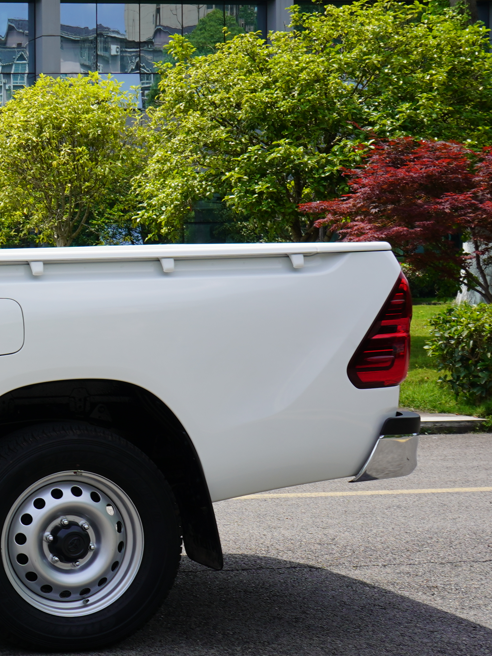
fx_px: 1478
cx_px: -385
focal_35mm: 78
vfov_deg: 25.0
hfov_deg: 16.1
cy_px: 338
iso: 100
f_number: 9
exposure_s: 1/125
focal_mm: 28
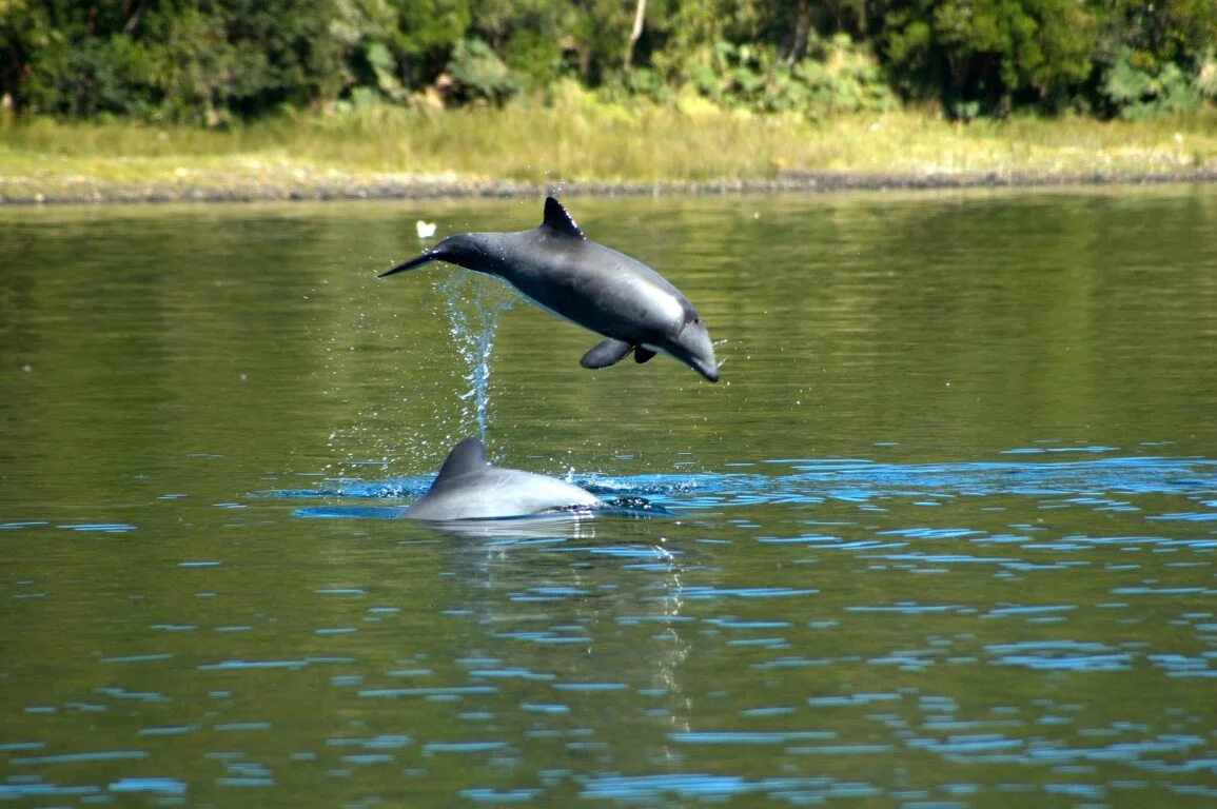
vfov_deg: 3.0
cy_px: 404
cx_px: 608
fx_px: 15199
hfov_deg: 4.6
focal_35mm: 450
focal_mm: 300
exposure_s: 1/320
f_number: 6.3
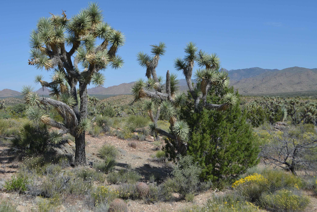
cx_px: 158
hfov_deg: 46.4
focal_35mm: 42
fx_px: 370
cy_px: 106
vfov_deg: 31.9
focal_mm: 28
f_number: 6.3
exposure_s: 1/1600
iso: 400
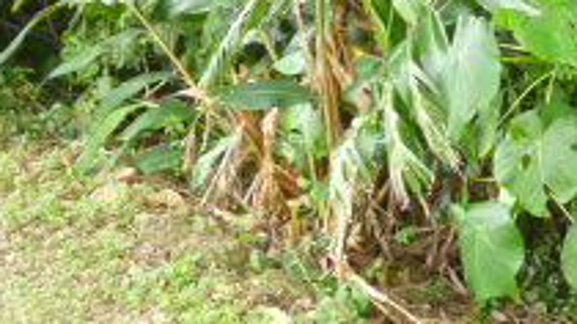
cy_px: 113
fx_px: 1423
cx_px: 470
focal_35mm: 93
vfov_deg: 13.0
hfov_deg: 22.6
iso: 250
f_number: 3.1
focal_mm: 5
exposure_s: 1/60
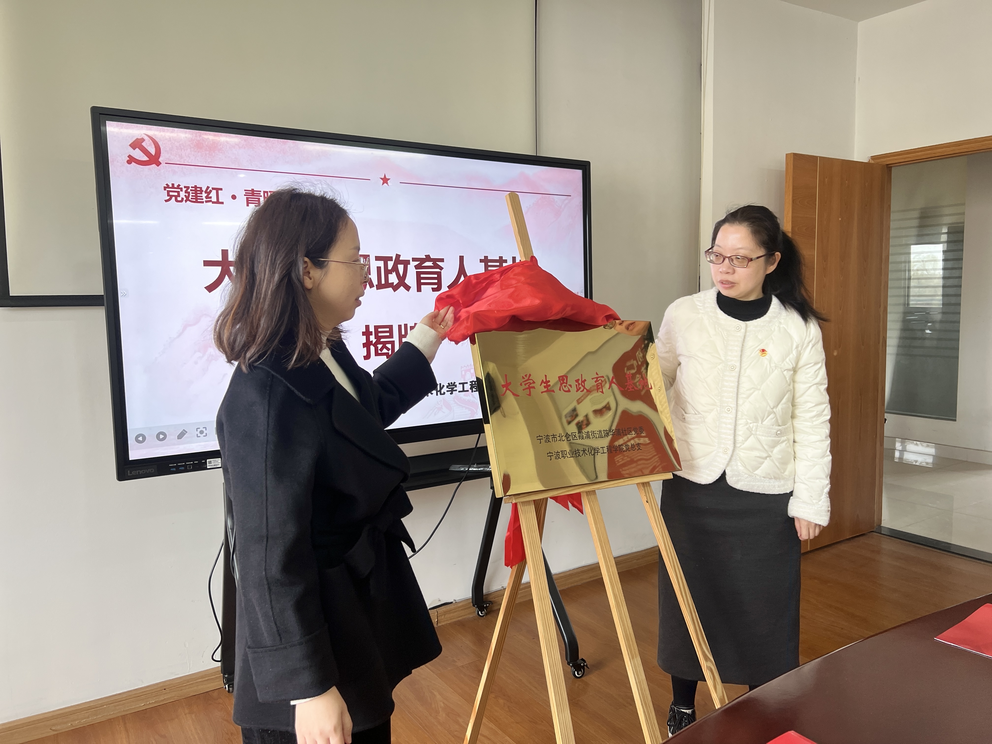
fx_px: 745
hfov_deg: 67.3
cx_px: 496
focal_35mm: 26
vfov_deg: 53.1
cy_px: 372
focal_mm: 5.7
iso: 80
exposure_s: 1/100
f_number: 1.5
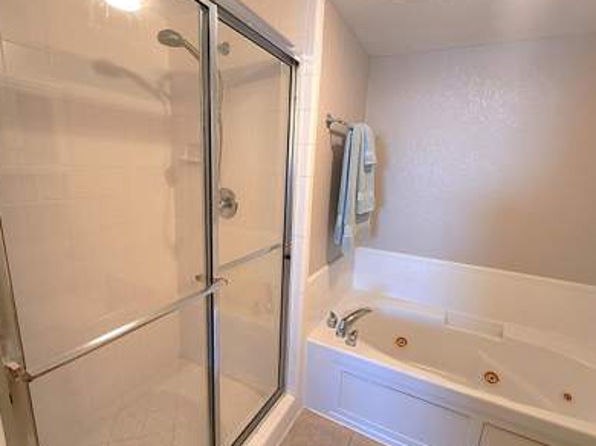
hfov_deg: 94.5
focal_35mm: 16
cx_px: 295
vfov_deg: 78.0
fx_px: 275
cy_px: 230
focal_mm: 2.2
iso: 320
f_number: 2.2
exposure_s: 1/40
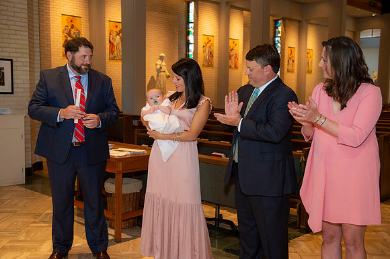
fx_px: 455
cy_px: 130
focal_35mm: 42
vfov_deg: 31.9
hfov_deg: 46.4
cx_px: 195
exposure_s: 1/100
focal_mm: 42
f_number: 4
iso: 1600
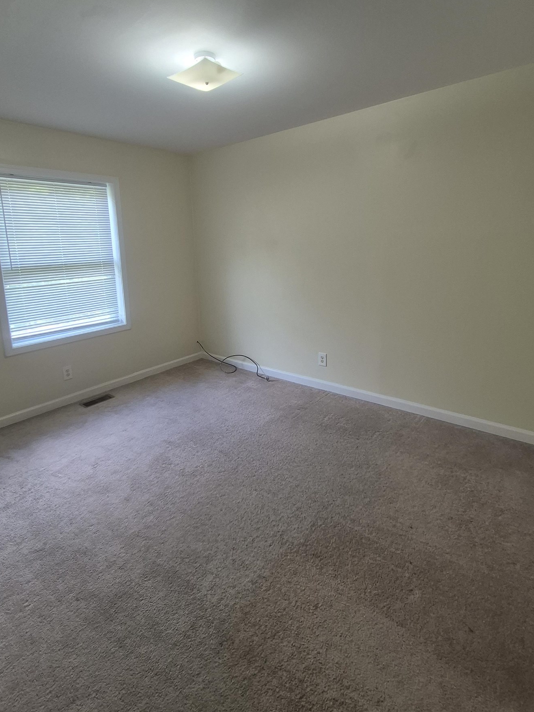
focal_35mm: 17
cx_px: 262
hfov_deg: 74.7
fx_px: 350
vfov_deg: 90.6
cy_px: 311
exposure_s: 1/60
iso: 125
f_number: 2.2
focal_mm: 1.74
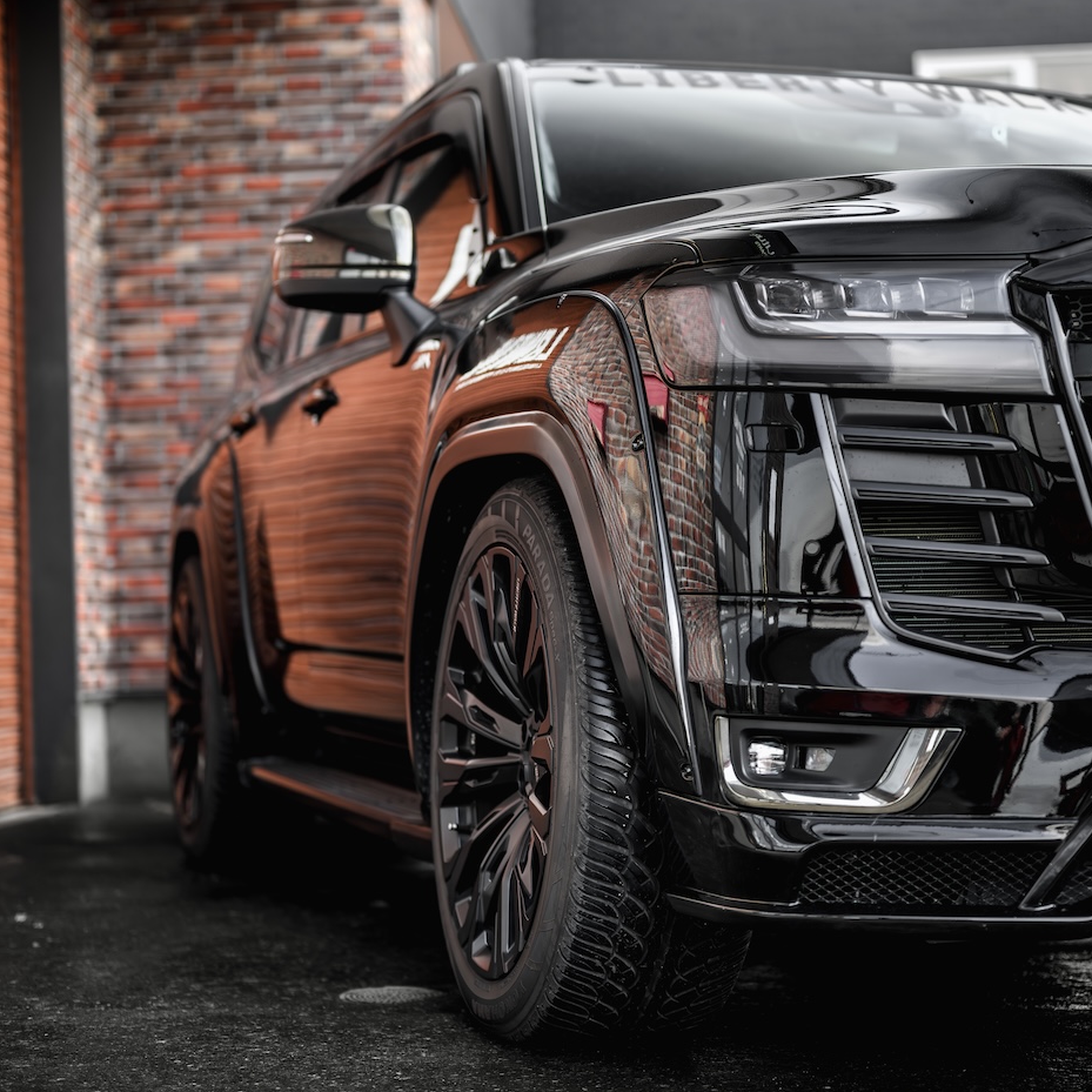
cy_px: 546
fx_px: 2284
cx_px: 623
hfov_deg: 26.9
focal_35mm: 64
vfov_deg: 26.9
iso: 320
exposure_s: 1/200
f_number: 1.8
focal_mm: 50
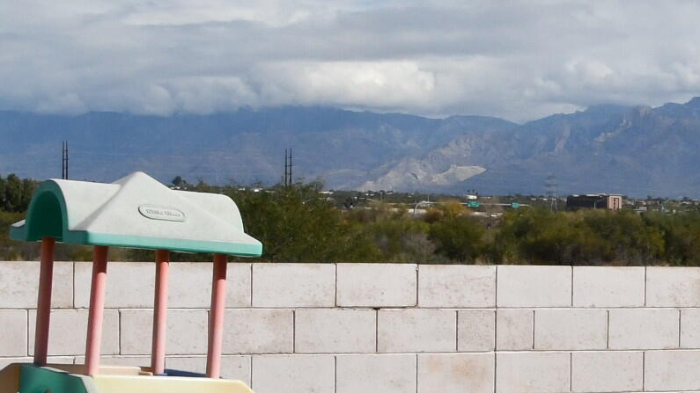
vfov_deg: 11.0
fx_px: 2042
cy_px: 288
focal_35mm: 110
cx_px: 873
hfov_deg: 18.3
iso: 800
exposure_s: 1/1250
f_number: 18
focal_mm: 20
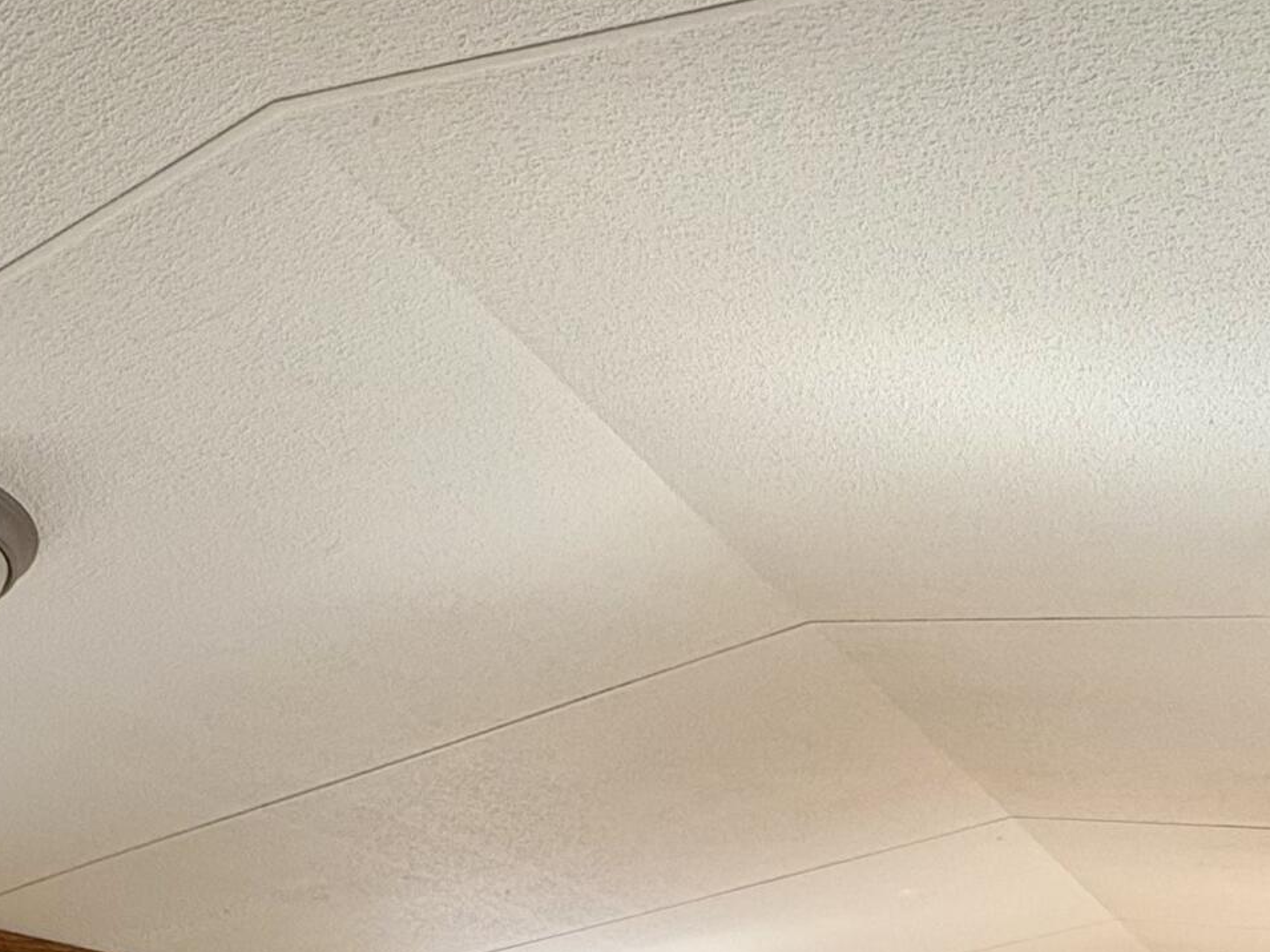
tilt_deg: -0.3
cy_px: 1264
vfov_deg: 27.1
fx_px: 1614
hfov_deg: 42.9
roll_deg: +0.6
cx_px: 597
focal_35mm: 44
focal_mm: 2.22
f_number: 2.2
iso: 100
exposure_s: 1/99
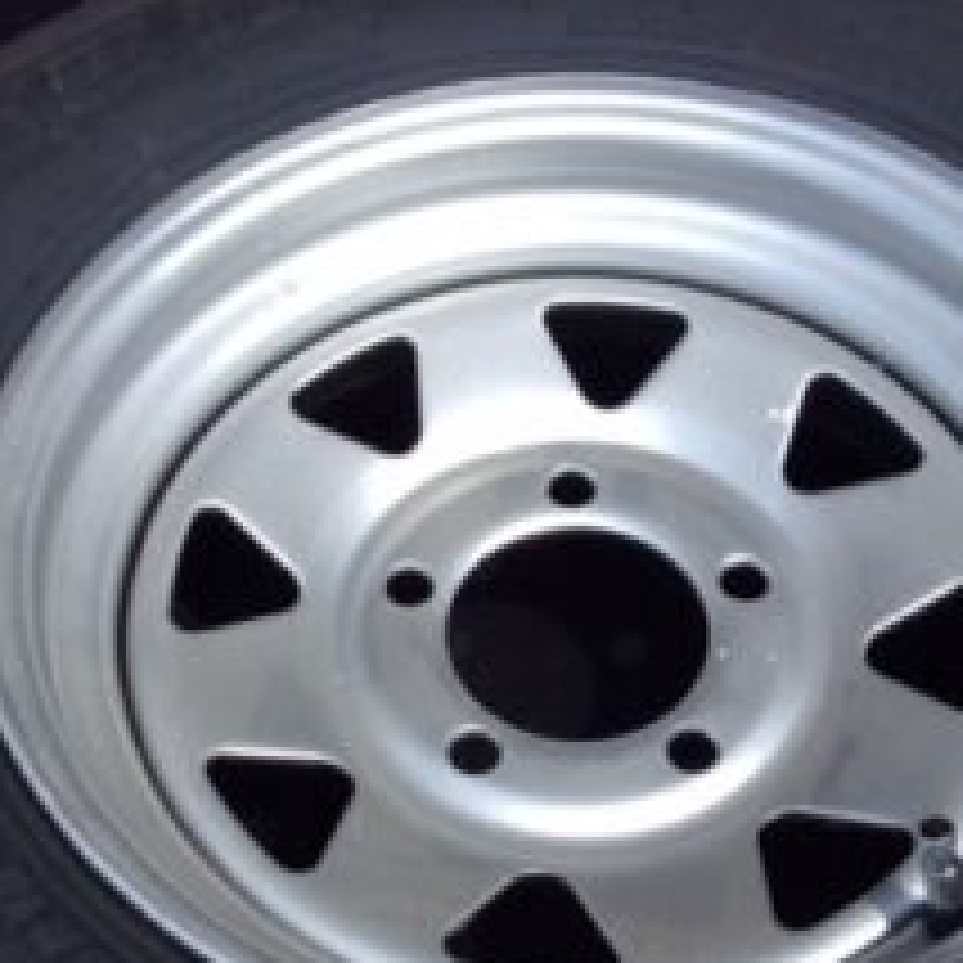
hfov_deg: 25.4
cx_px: 468
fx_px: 2140
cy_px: 673
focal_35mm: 68
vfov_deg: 25.2
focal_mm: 3.3
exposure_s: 1/1059
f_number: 2.4
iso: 32
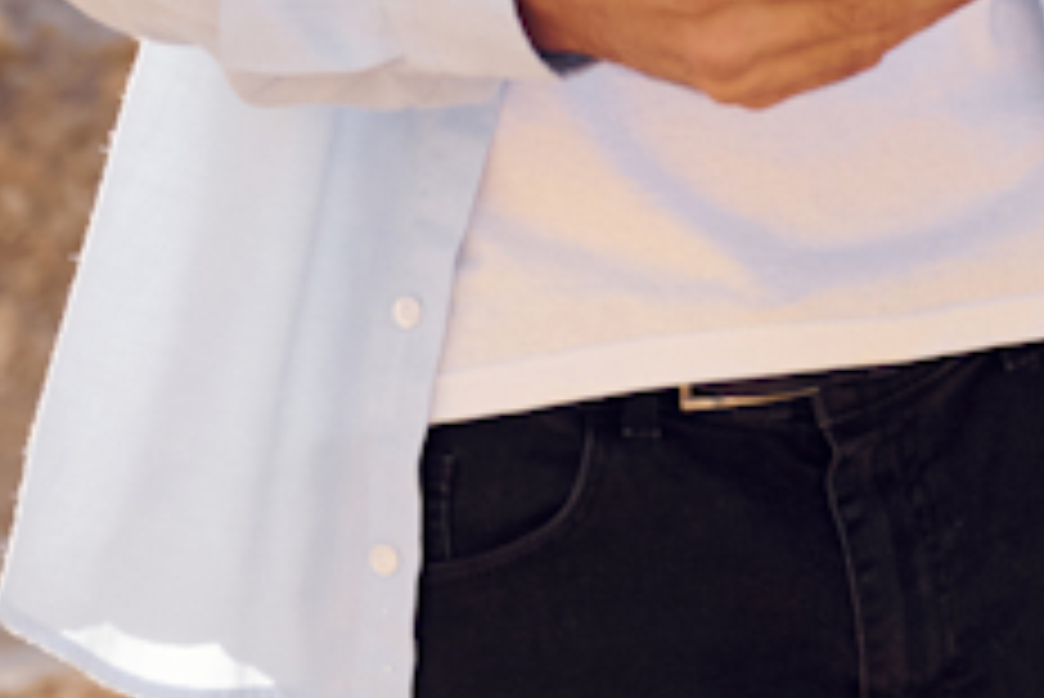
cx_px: 1404
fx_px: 5136
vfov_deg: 7.3
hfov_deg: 11.3
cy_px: -914
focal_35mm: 177
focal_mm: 38
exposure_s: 1/4000
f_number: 2.8
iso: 400
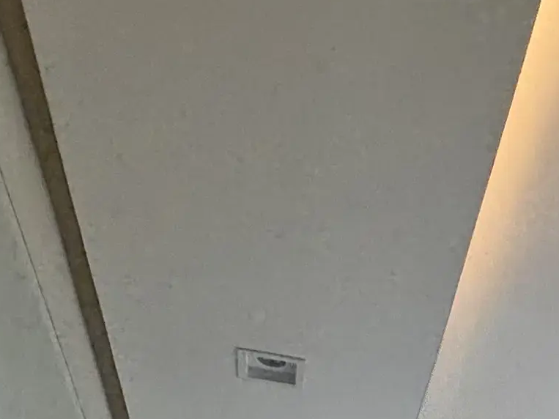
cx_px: 683
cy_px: 1080
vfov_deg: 13.2
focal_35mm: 74
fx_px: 1195
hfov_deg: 23.8
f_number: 2.2
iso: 40
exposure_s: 1/246
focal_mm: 2.22
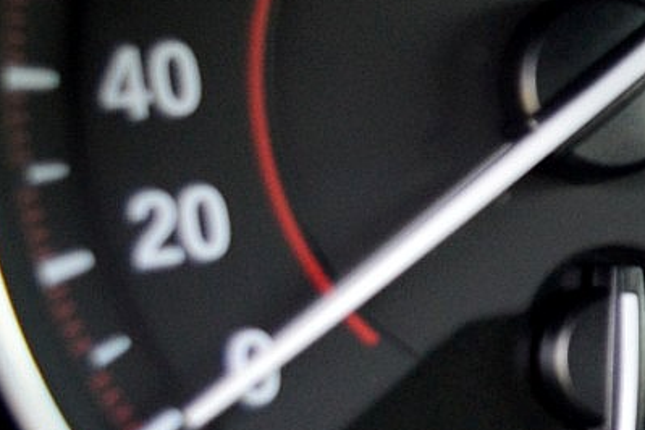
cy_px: 163
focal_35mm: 183
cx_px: 1067
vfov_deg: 7.5
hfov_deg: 10.7
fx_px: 3278
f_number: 4.2
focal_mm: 30
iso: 800
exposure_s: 1/50
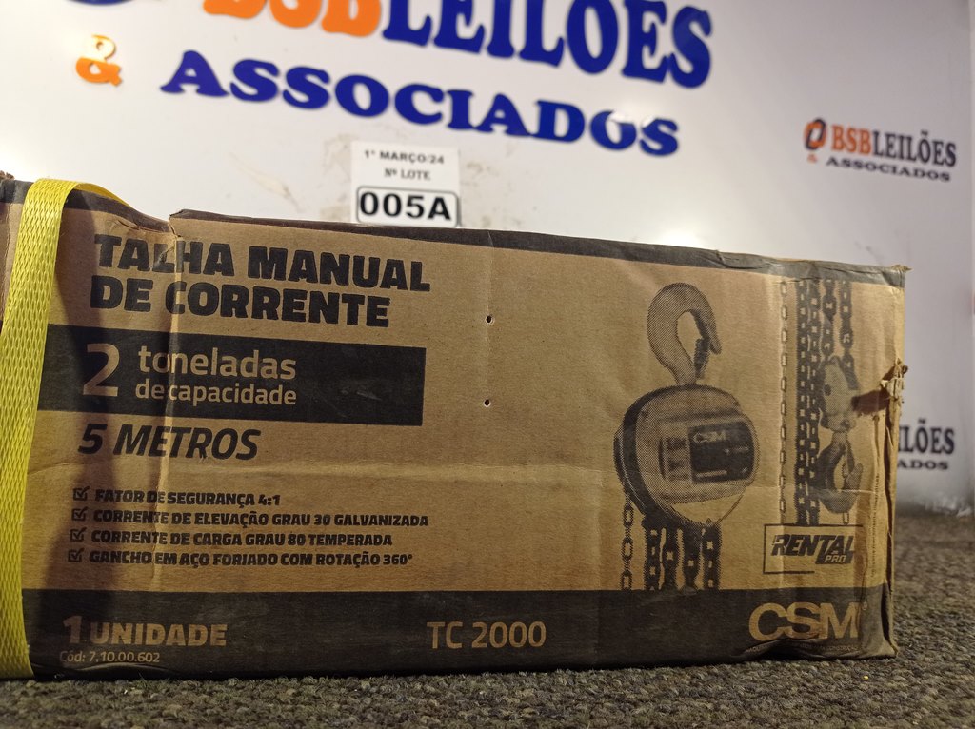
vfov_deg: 49.7
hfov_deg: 63.5
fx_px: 788
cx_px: 488
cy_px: 364
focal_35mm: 28
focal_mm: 4.7
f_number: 1.79
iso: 187
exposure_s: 1/120
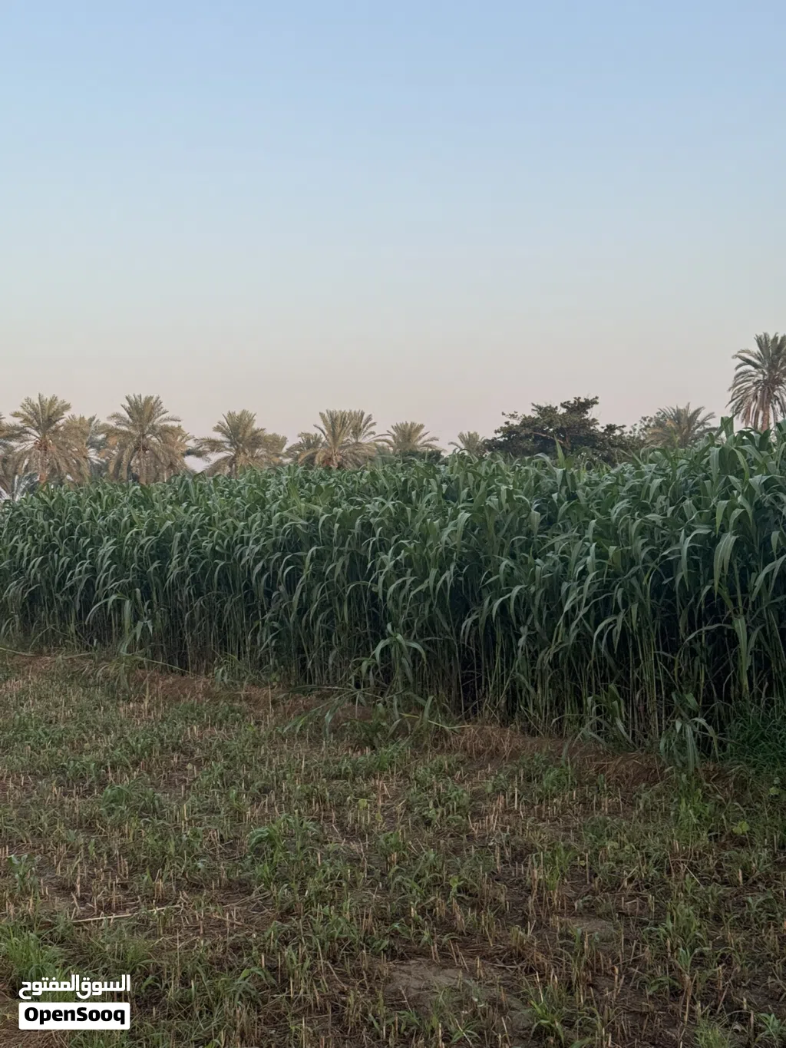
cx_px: 393
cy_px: 524
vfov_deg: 39.7
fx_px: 1453
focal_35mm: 48
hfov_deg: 30.3
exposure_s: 1/582
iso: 64
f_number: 1.78
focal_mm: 6.76
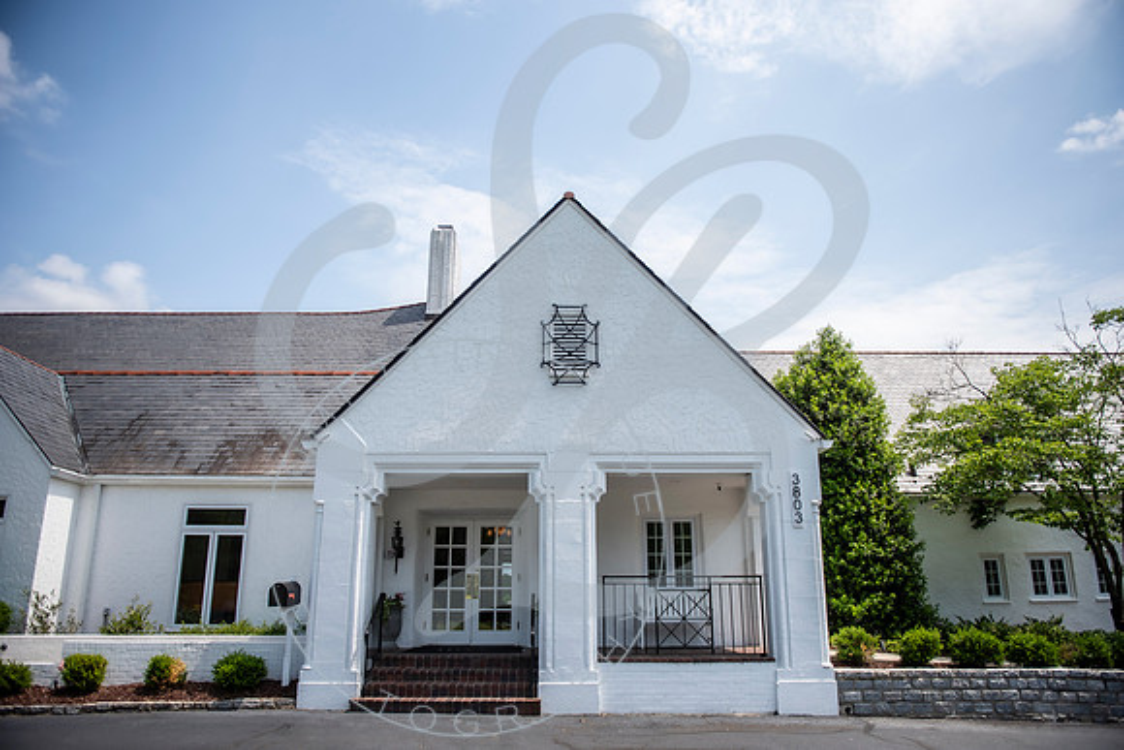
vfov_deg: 52.9
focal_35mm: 24
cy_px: 375
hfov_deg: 73.5
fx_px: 753
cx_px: 564
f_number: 2.8
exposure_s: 1/2000
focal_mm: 24
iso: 100
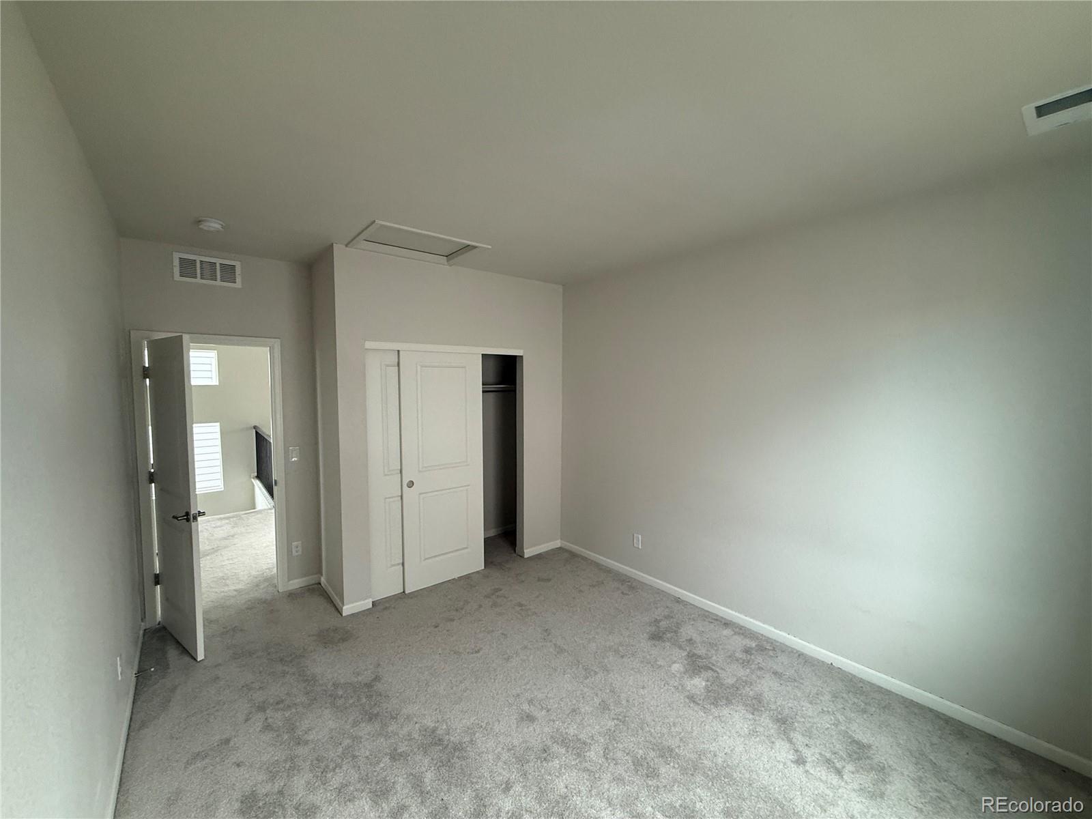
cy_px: 410
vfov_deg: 85.7
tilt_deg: -2.9
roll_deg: -0.2
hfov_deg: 102.1
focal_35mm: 14
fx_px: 442
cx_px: 546
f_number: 2.2
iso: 250
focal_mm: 2.22
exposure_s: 1/99
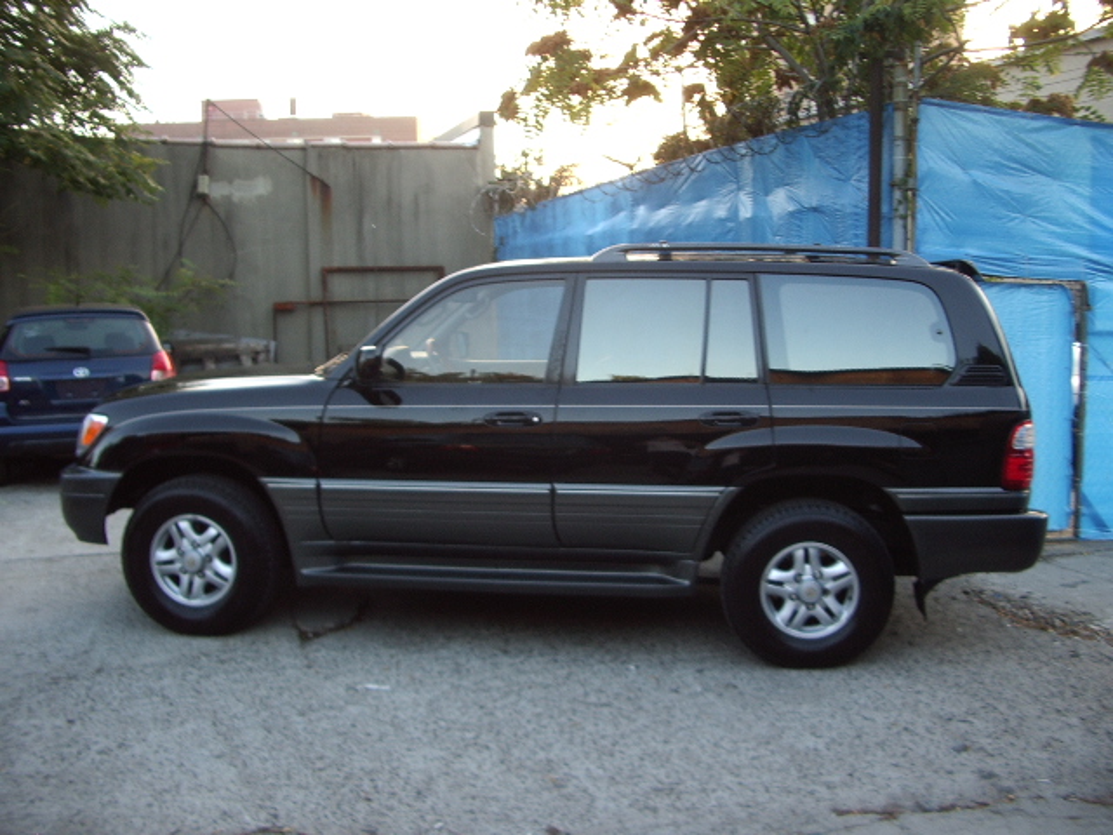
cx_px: 556
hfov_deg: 52.6
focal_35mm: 35
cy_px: 418
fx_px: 1125
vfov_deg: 40.7
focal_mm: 5.8
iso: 100
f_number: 2.6
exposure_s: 1/50
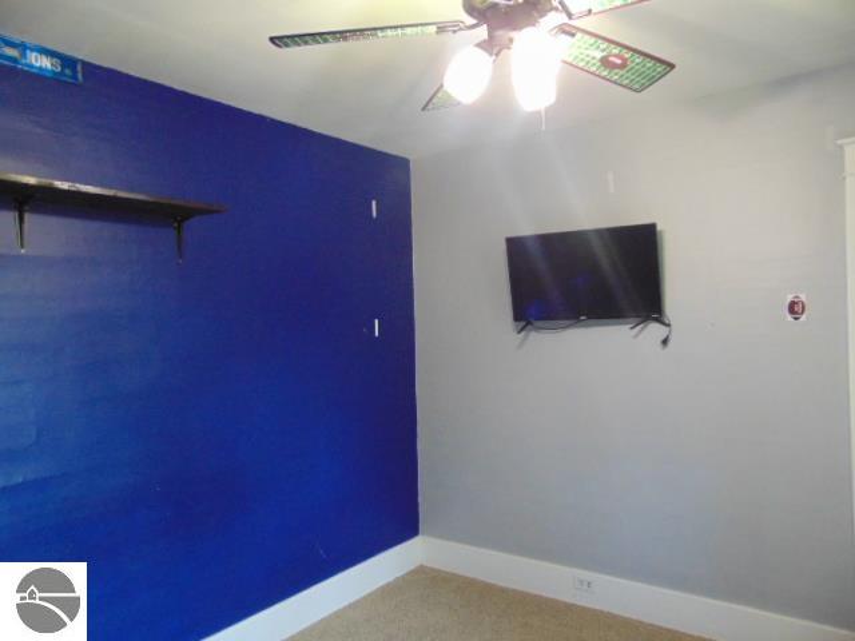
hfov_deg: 69.4
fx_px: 617
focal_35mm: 25
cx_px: 428
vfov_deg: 54.9
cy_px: 320
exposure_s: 1/15
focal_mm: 4.5
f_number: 3
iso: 400
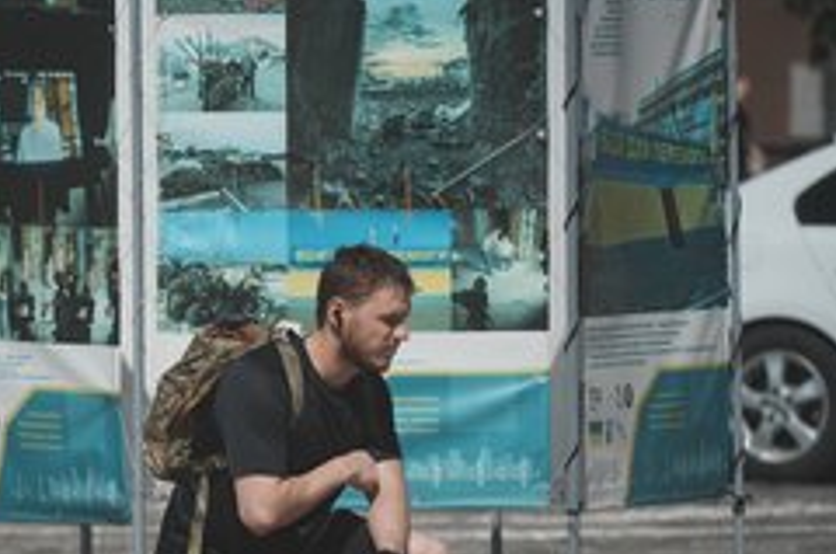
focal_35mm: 501
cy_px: 429
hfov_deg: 4.1
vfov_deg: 2.7
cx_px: 216
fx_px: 11611
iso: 100
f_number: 5.6
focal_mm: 300
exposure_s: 1/2500
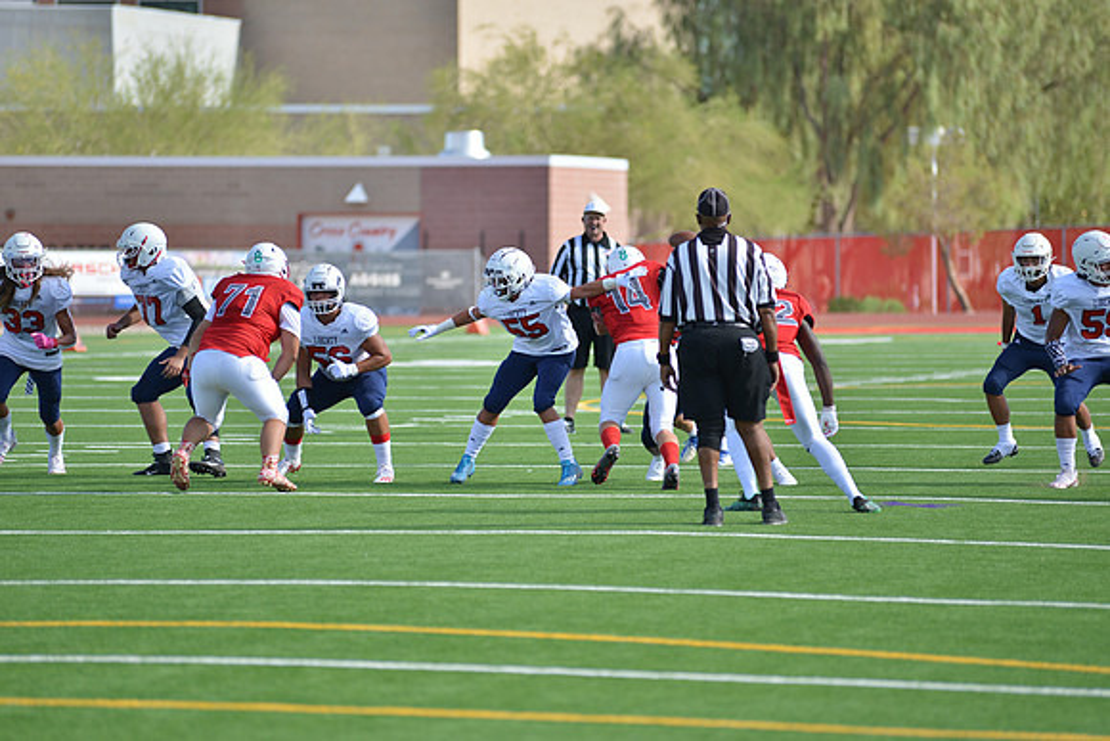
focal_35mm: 200
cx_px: 555
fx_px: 6168
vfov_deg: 6.9
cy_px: 370
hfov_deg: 10.3
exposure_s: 1/1600
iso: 180
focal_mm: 200
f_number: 2.8
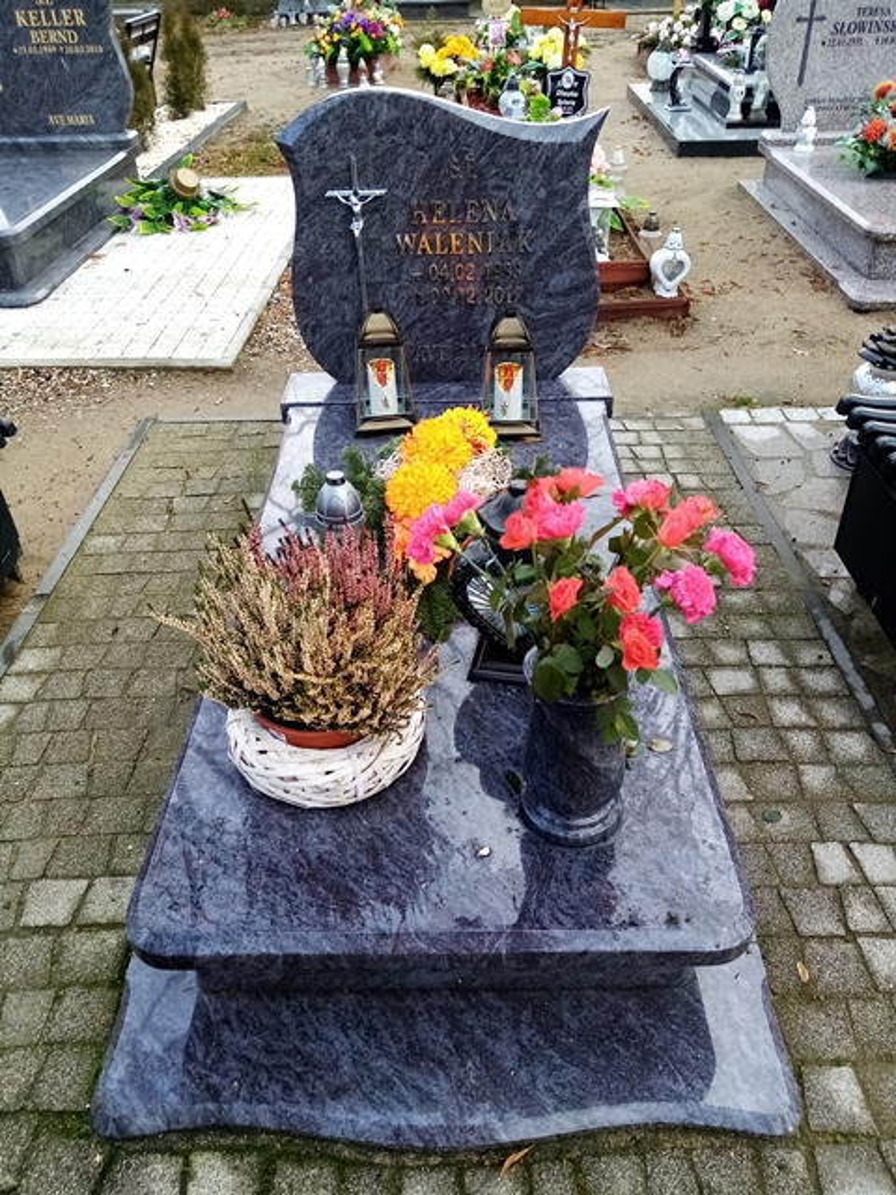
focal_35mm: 26
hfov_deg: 53.1
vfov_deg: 67.3
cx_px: 448
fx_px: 897
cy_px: 598
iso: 104
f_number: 1.8
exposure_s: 1/119
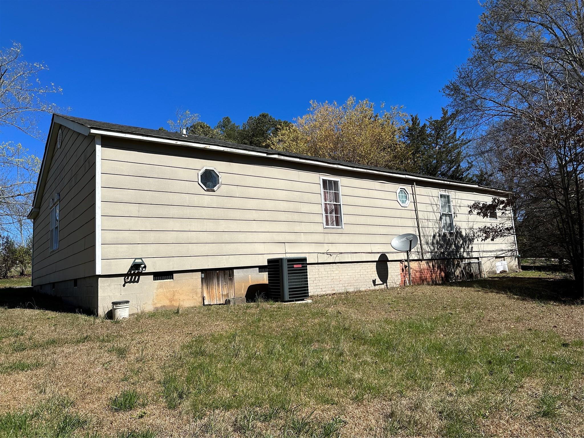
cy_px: 219
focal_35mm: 24
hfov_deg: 71.6
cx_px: 292
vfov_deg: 56.8
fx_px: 405
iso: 80
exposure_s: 1/7042
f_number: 1.78
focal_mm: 6.86
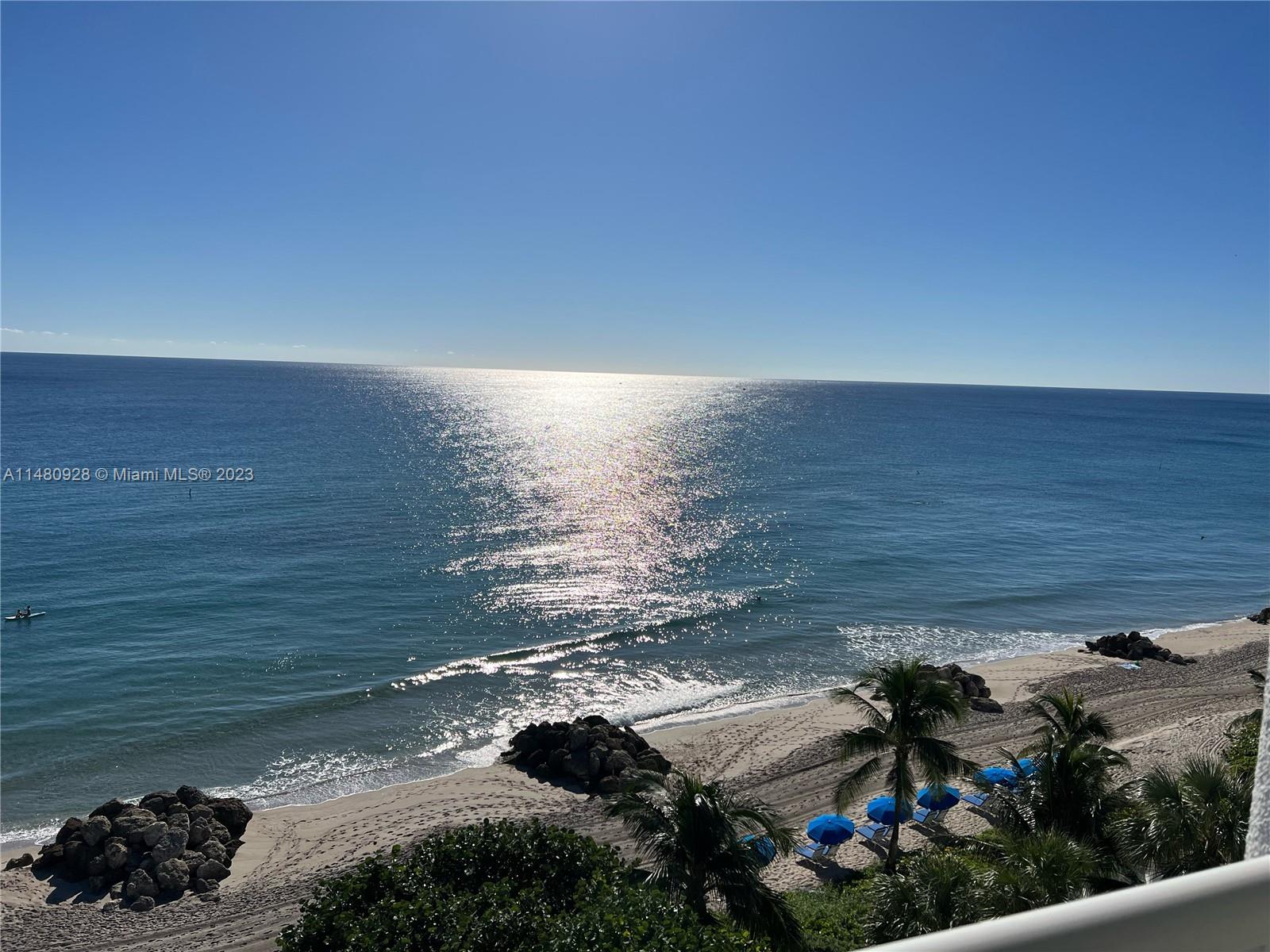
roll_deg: -1.4
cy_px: 476
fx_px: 954
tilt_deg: -6.3
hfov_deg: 67.3
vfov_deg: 53.1
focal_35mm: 26
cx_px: 635
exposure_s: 1/16393
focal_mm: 5.7
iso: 50
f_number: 1.5
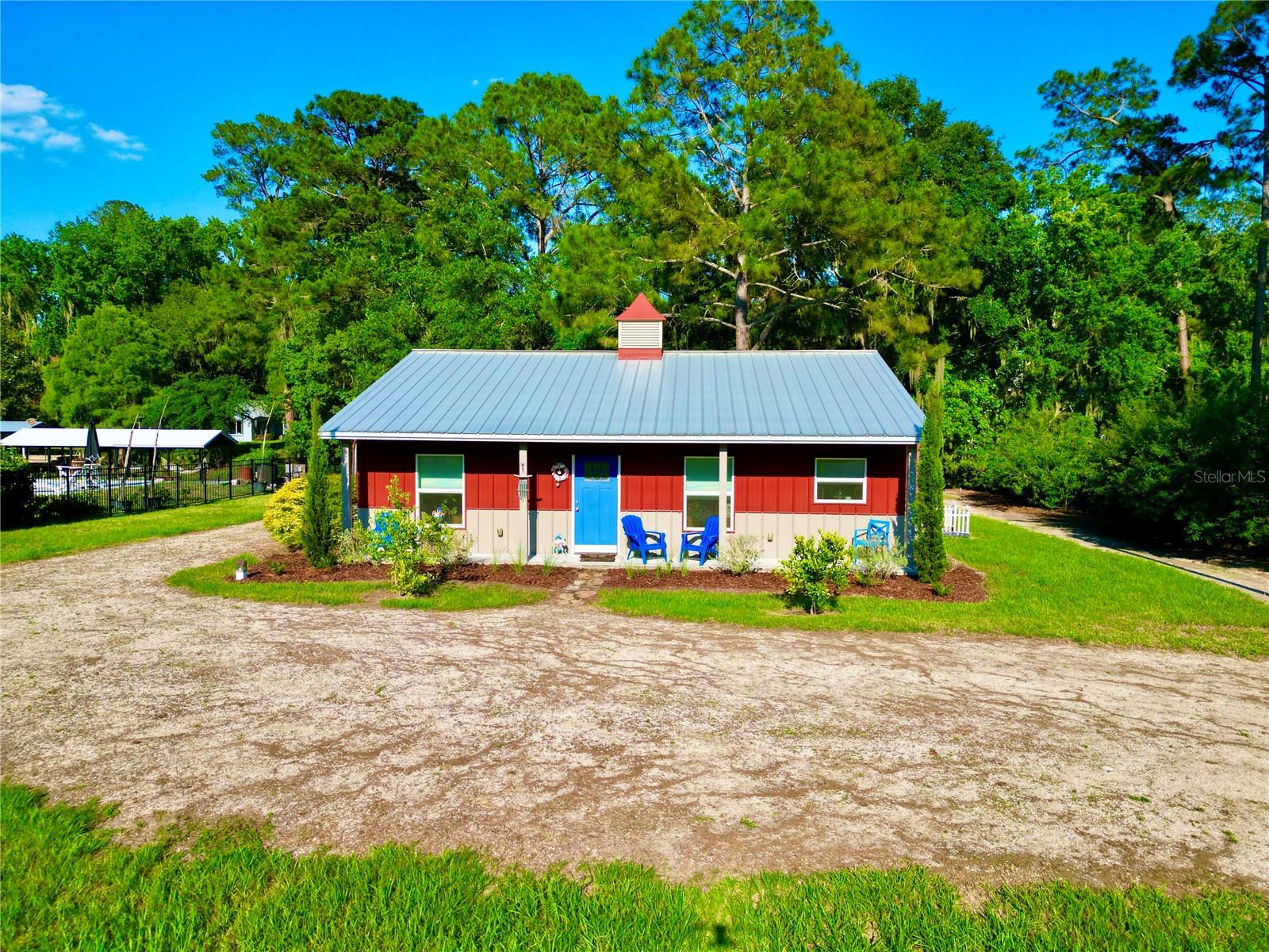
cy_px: 476
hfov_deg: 71.6
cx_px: 634
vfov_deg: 56.8
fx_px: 880
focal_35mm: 24
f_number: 1.7
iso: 110
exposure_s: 1/2500
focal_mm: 6.72
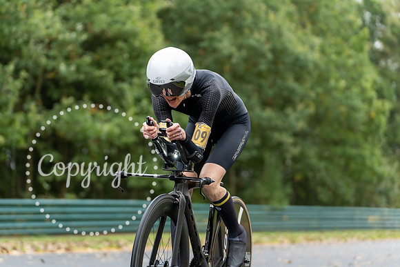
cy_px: 134
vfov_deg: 12.8
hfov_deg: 19.1
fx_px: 1189
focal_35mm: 107
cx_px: 200
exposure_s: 1/1000
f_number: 2.8
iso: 1250
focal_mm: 107
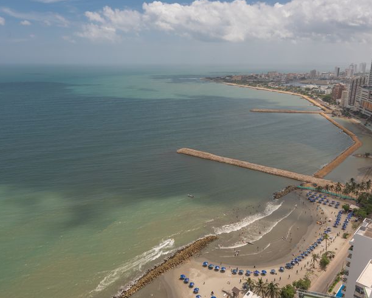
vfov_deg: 51.6
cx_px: 184
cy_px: 150
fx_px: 308
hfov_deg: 62.2
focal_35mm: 28
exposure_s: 1/320
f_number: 8
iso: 100
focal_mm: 24
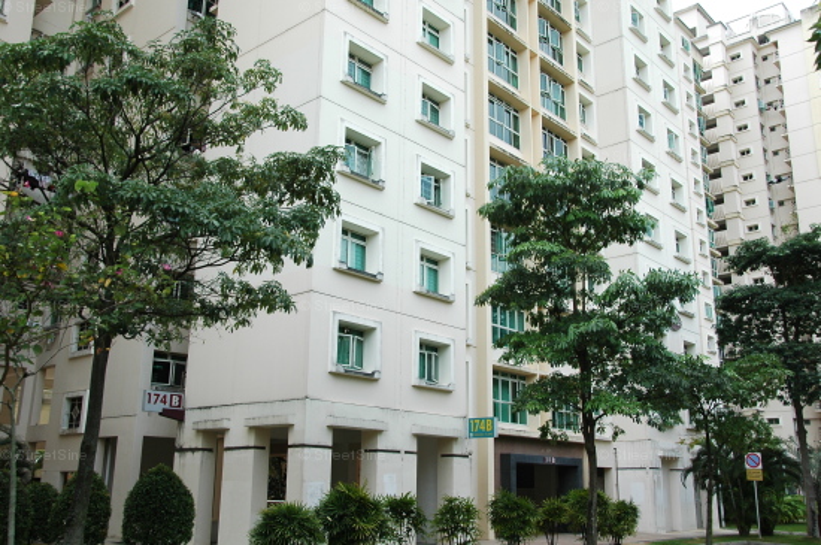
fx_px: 820
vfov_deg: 36.8
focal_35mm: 36
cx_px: 410
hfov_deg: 53.2
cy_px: 272
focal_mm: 24
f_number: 5.6
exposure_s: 1/400
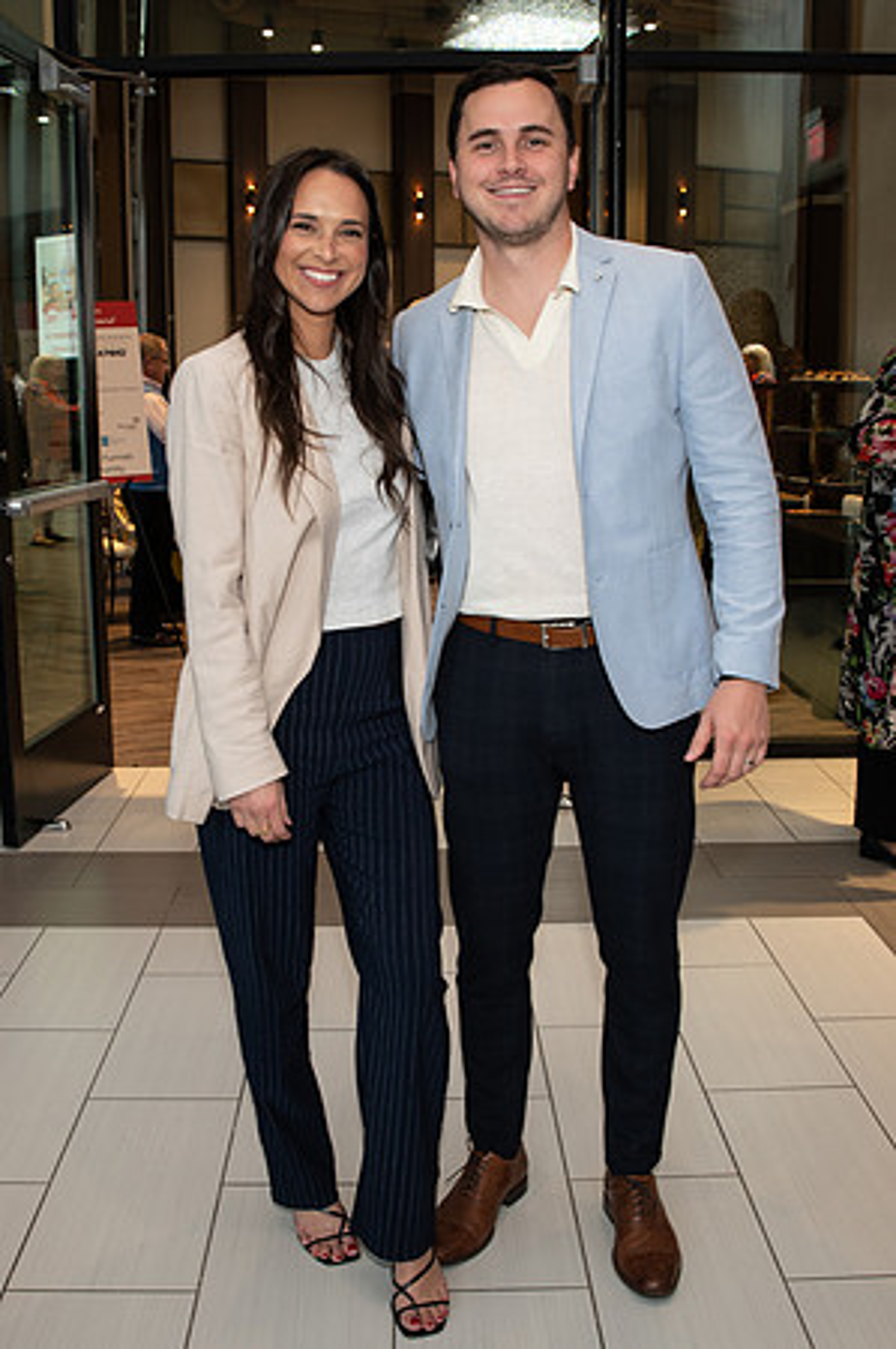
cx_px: 404
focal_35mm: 37
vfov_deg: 51.6
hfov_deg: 35.6
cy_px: 653
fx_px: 1393
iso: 640
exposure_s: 1/60
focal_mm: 24
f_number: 4
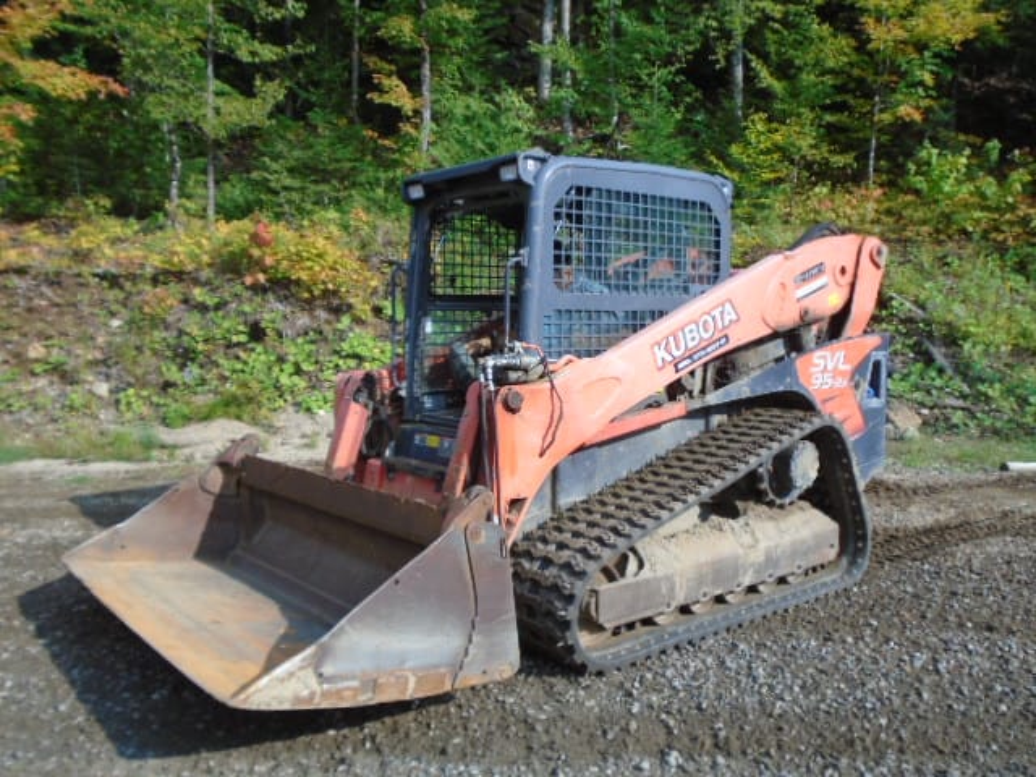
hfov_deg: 58.4
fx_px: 928
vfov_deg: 45.4
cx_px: 518
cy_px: 388
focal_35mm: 31
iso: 100
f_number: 3.5
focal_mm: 5.5
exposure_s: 1/400
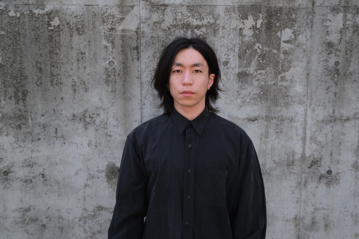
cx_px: 180
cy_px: 120
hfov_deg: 61.9
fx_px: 299
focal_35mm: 30
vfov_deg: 43.6
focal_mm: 20.3
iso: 320
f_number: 5.6
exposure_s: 1/300
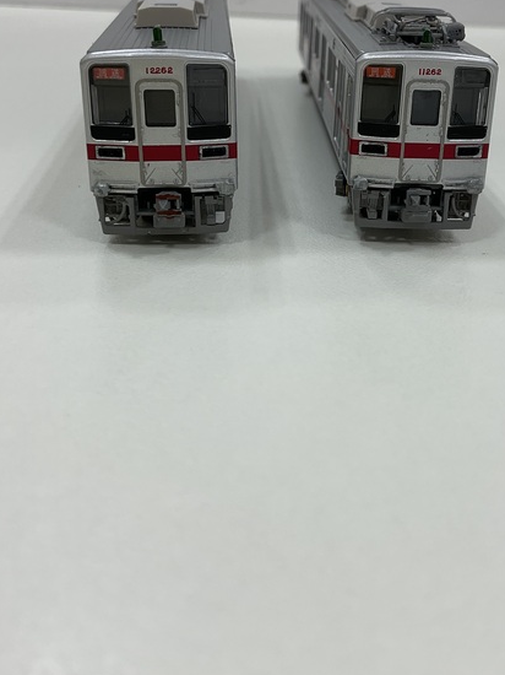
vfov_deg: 41.8
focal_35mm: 45
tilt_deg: -20.6
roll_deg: -2.5
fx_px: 876
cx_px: 336
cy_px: 250
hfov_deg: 31.9
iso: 20
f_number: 1.8
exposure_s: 1/120
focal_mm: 3
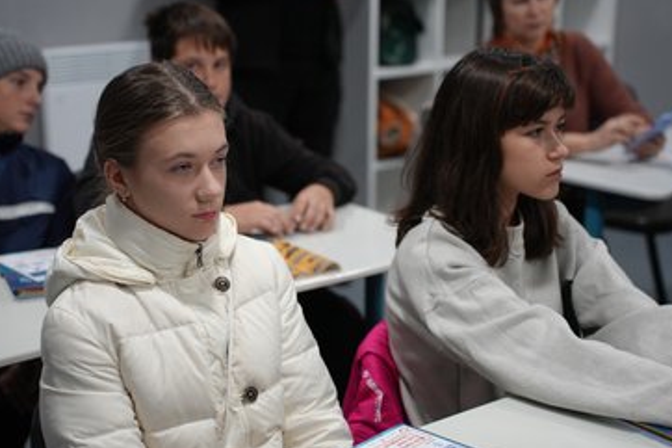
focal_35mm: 73
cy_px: 230
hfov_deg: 27.7
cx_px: 329
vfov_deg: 18.7
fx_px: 1362
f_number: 2.8
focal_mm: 66
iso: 1250
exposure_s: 1/160
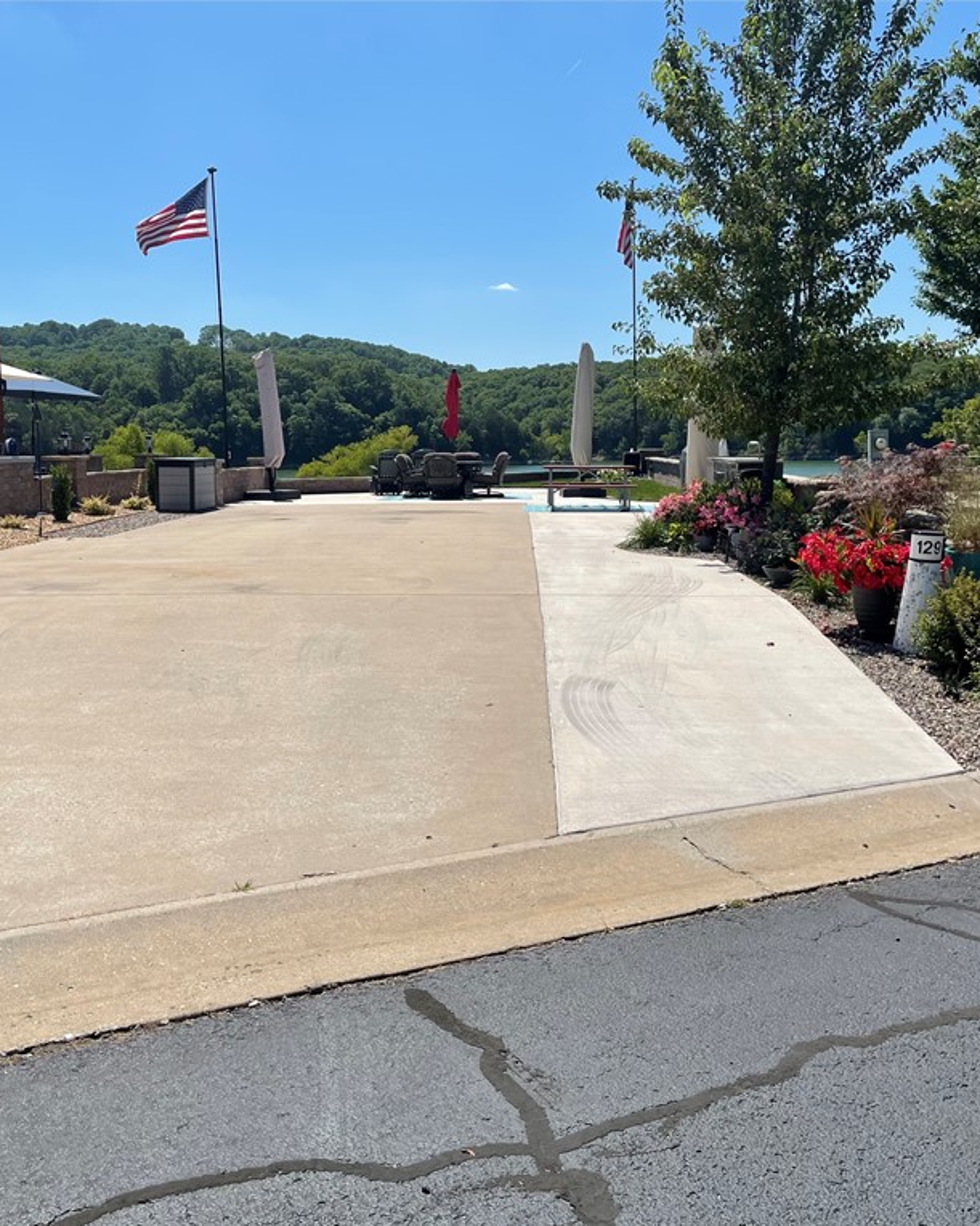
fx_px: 1233
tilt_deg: -7.3
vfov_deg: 52.8
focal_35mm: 34
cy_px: 615
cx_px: 423
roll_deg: +1.1
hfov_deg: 43.2
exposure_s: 1/6135
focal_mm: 4.2
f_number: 1.6
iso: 32
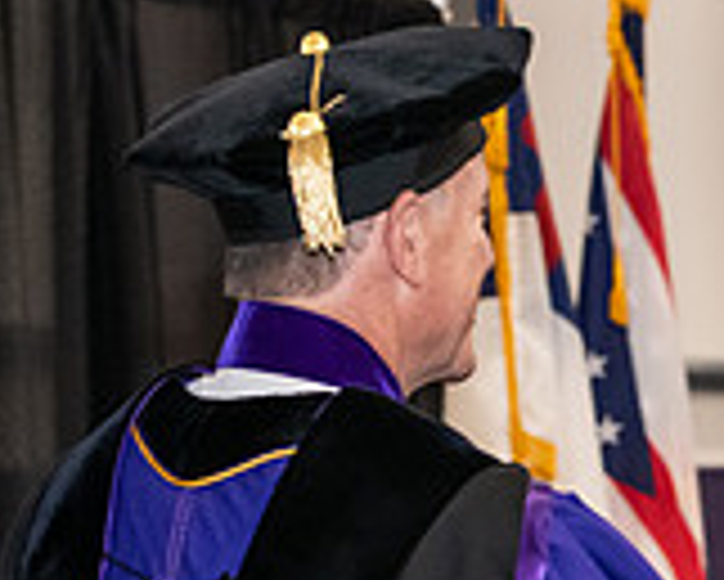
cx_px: 904
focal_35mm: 236
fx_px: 5060
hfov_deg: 8.1
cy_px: 398
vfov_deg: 6.6
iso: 2500
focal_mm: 70
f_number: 5
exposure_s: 1/200
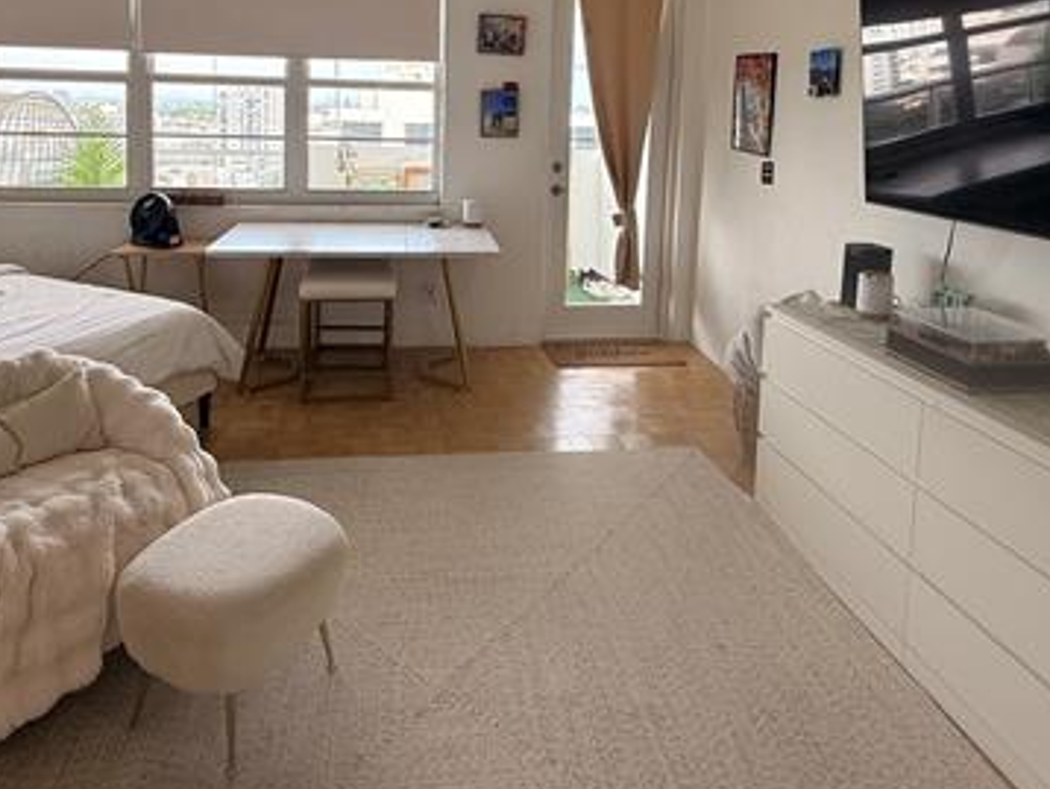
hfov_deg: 69.3
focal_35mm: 25
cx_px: 499
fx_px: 759
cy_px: 173
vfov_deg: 51.9
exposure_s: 1/120
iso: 64
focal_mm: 2.22
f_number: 2.2
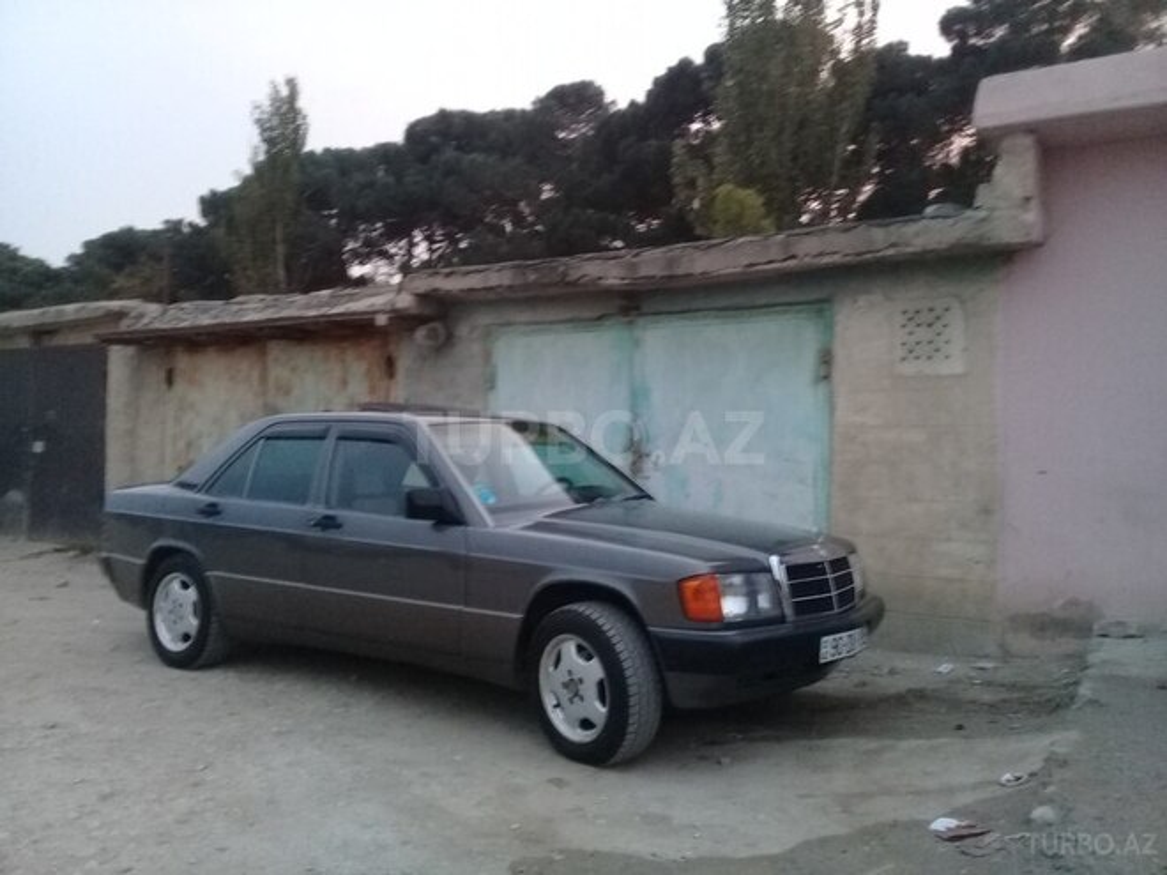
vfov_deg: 45.4
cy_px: 438
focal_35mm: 31
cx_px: 584
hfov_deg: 58.4
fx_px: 1045
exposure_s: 1/17
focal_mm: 3.3
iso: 200
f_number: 2.2
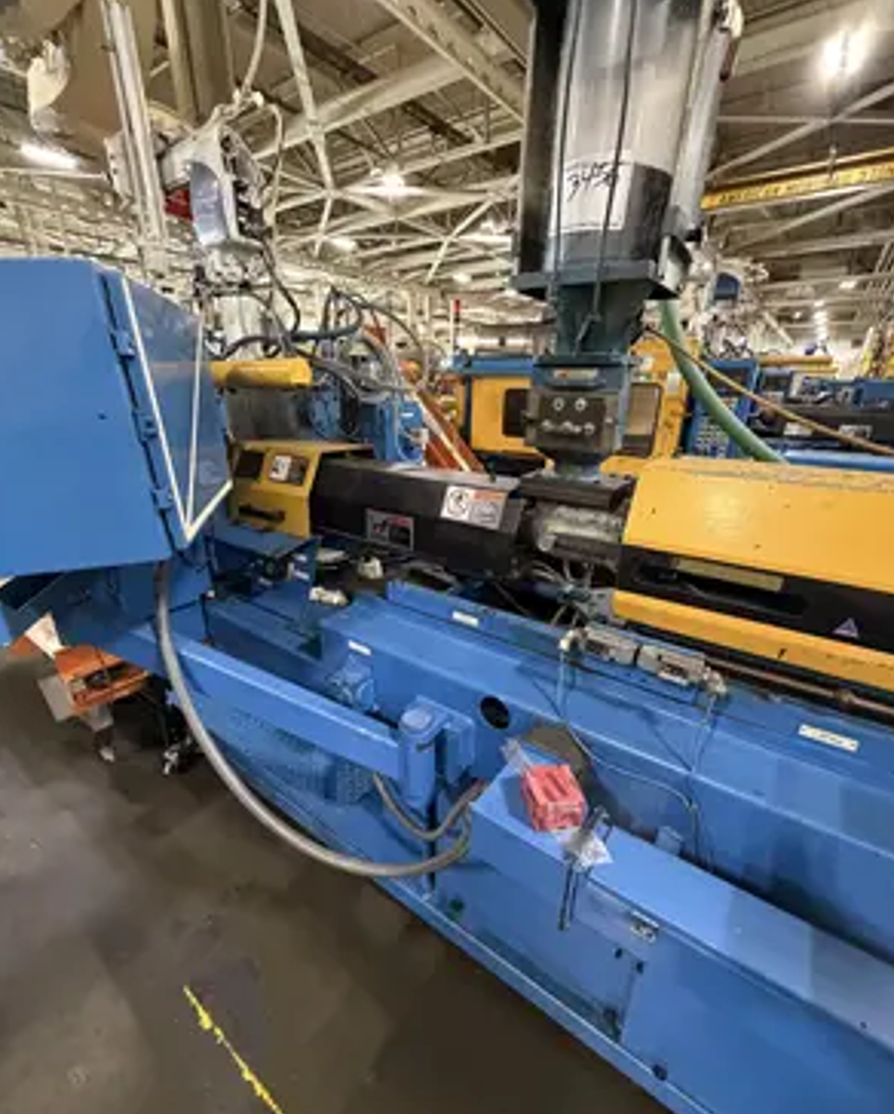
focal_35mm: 15
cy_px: 581
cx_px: 441
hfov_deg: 84.1
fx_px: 495
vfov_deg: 96.7
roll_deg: -0.1
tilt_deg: -22.2
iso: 800
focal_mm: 2.22
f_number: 2.2
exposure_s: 1/60
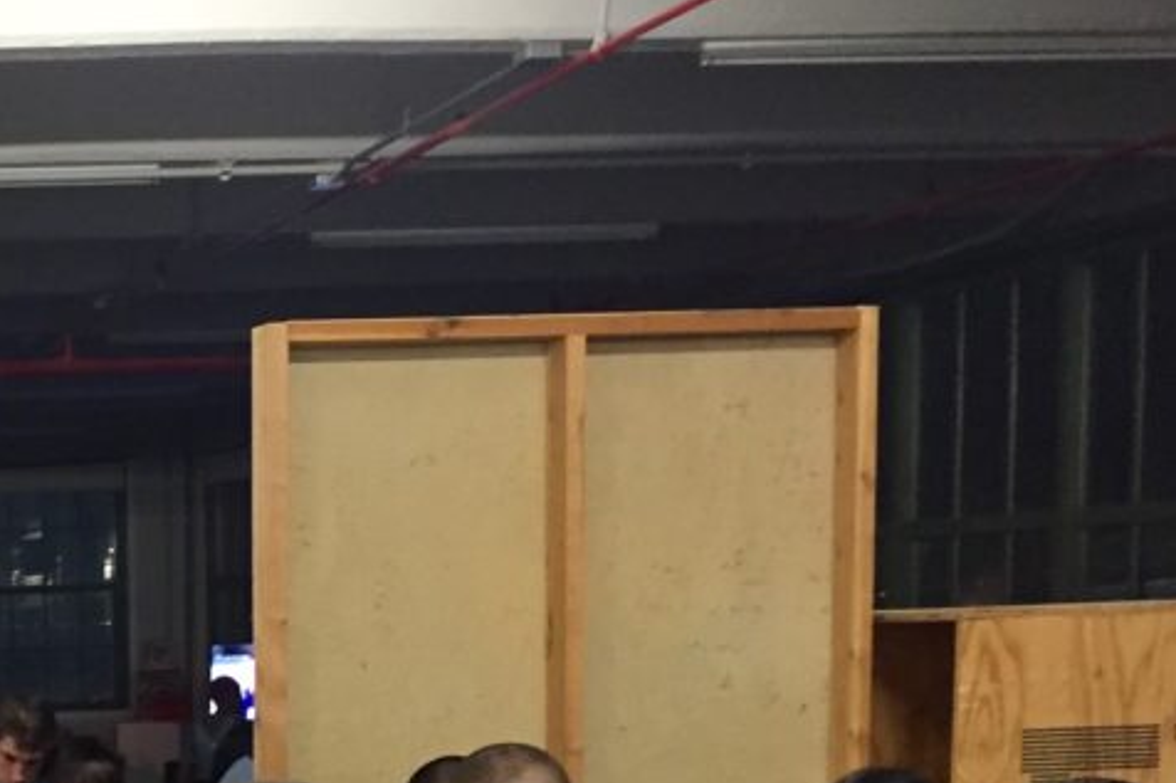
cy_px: 946
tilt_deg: -7.8
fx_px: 2482
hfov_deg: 24.1
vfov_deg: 17.1
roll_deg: +1.3
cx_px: -262
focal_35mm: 76
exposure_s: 1/30
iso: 160
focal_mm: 4.15
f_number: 2.2
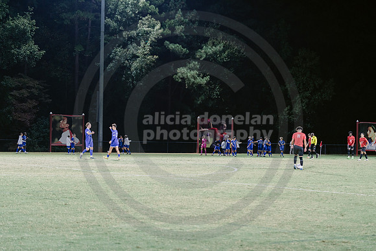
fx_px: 940
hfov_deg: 22.6
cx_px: 188
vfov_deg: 15.2
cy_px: 126
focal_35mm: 90
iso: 2000
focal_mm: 90
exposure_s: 1/160
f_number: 3.5
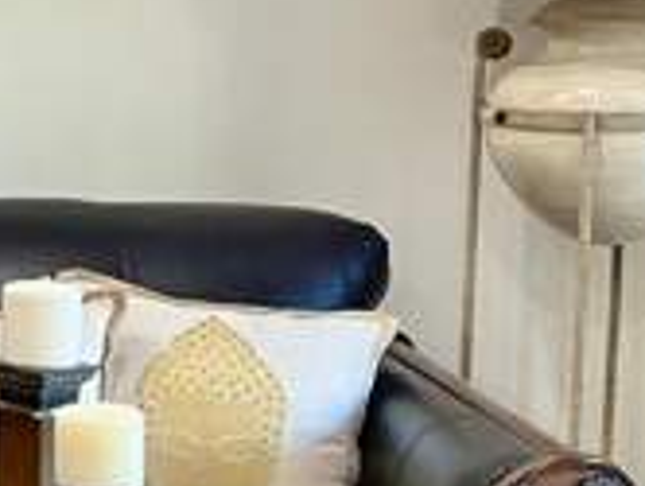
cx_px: -789
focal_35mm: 125
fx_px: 2332
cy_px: 202
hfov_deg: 12.9
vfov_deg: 11.9
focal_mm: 5.7
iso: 100
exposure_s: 1/60
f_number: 1.5
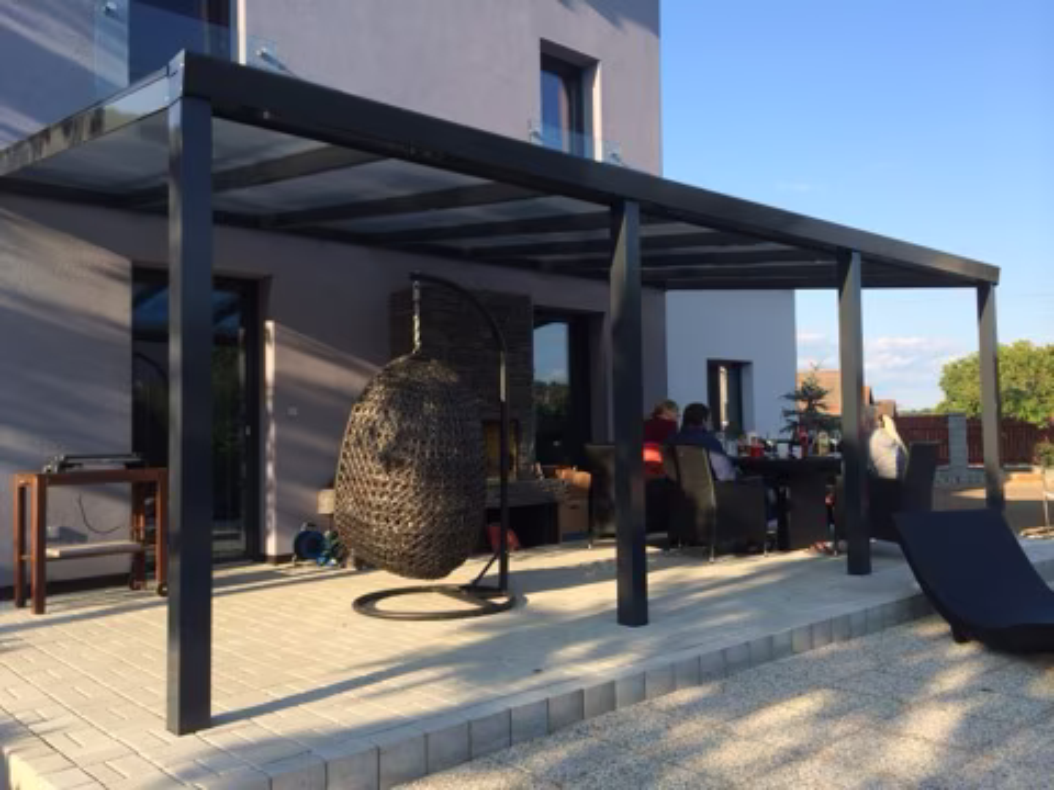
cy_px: 395
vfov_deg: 46.8
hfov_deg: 60.0
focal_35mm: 30
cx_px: 527
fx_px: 913
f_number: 2.2
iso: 32
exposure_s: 1/820
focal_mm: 4.12
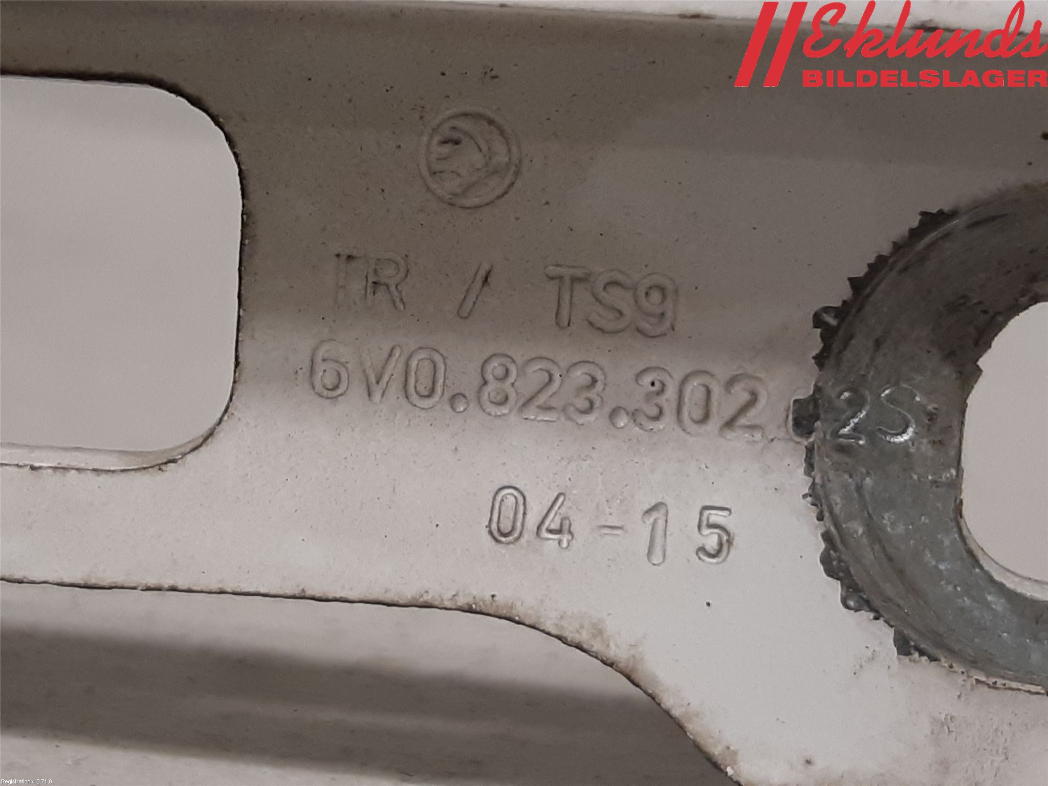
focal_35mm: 26
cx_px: 524
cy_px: 393
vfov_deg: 53.1
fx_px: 787
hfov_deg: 67.3
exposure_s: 1/50
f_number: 1.7
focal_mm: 3.93
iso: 125
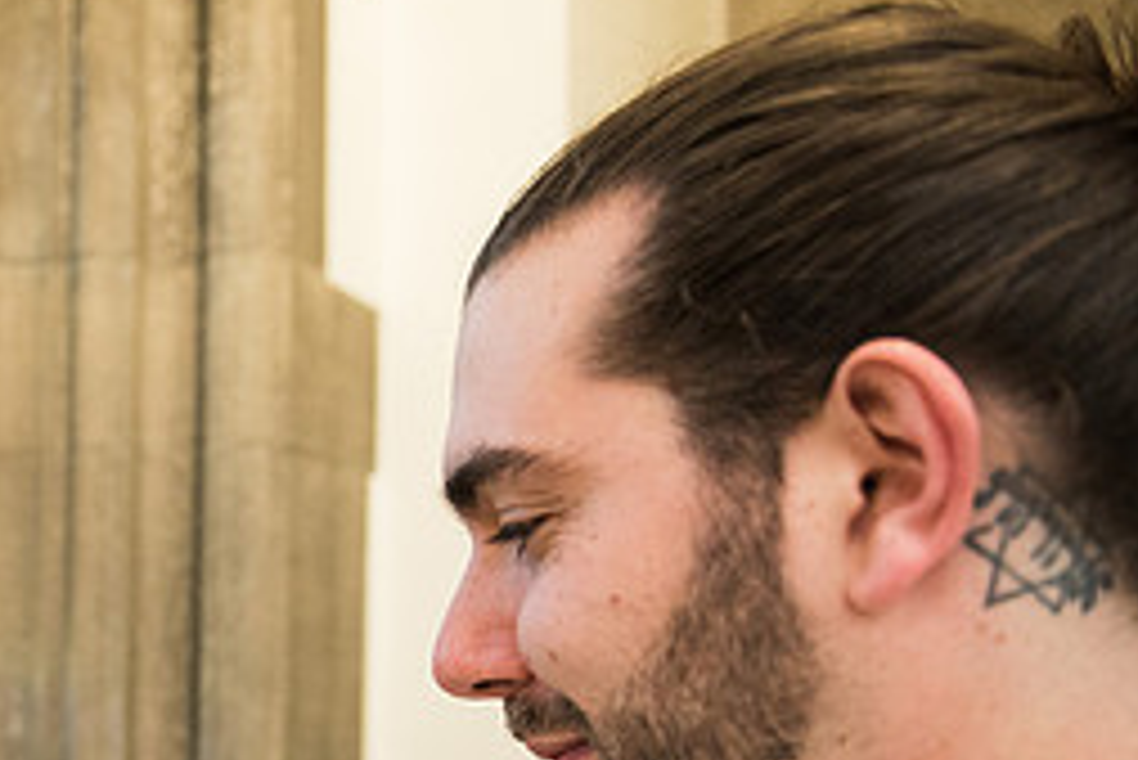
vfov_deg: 23.8
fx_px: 1740
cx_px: -112
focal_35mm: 55
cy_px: 731
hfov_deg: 32.0
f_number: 2.8
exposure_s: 1/100
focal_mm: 24
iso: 2500
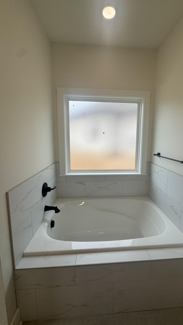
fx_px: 138
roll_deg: +0.3
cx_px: 106
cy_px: 157
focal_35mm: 16
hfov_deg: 66.7
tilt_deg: -5.9
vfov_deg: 99.3
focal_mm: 2.22
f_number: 2.2
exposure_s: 1/522
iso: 40
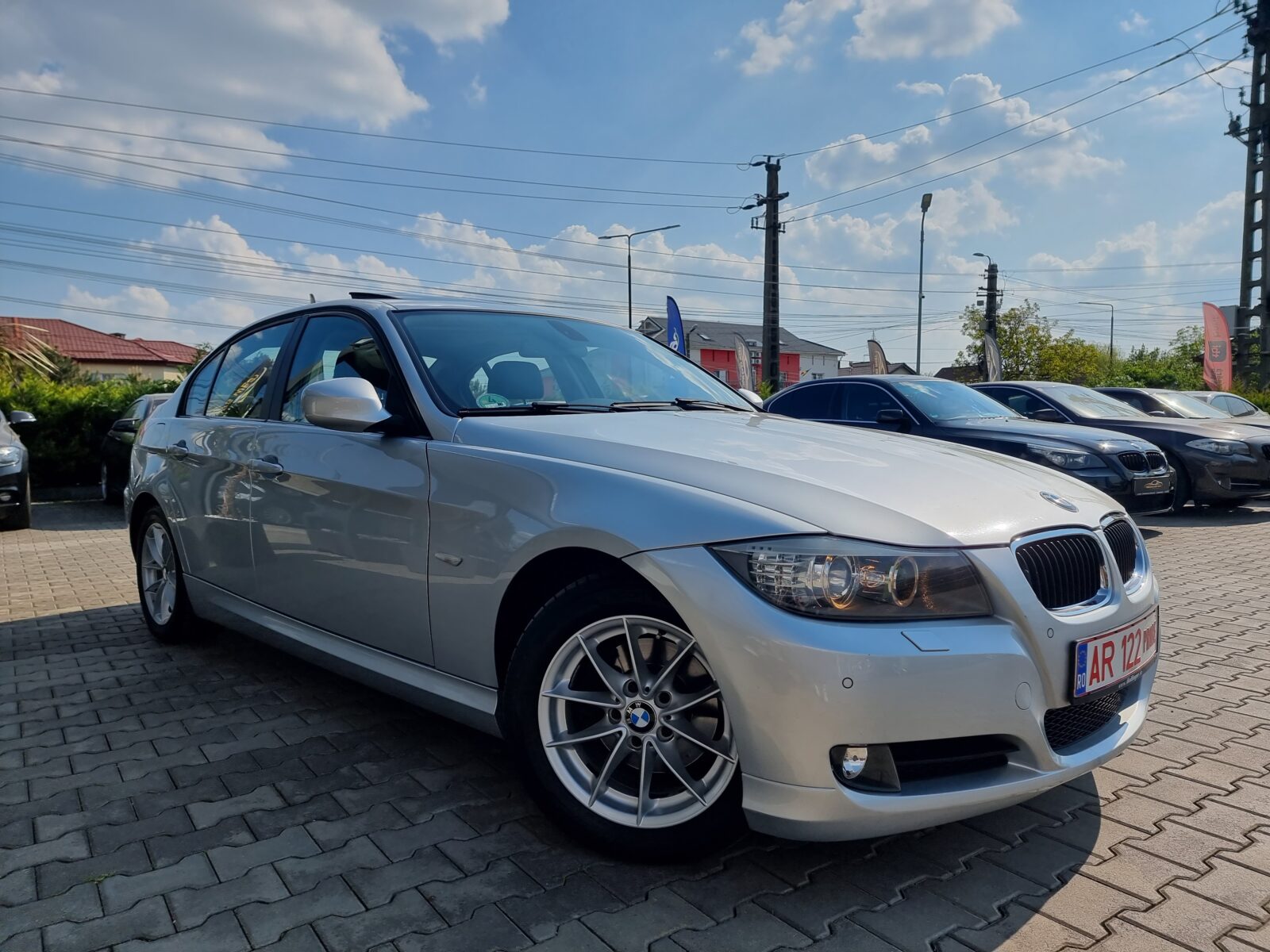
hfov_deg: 71.6
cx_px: 635
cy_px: 476
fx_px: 881
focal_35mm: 24
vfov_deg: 56.8
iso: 50
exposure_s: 1/1772
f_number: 1.8
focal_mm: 6.7
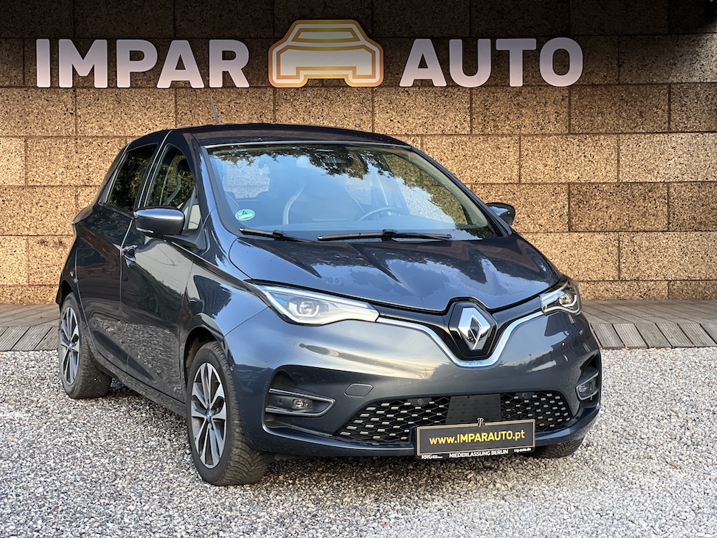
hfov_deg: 25.3
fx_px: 1595
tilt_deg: -1.7
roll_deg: +0.1
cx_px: 358
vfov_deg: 19.1
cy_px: 269
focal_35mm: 77
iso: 200
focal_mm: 9
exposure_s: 1/40
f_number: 2.8
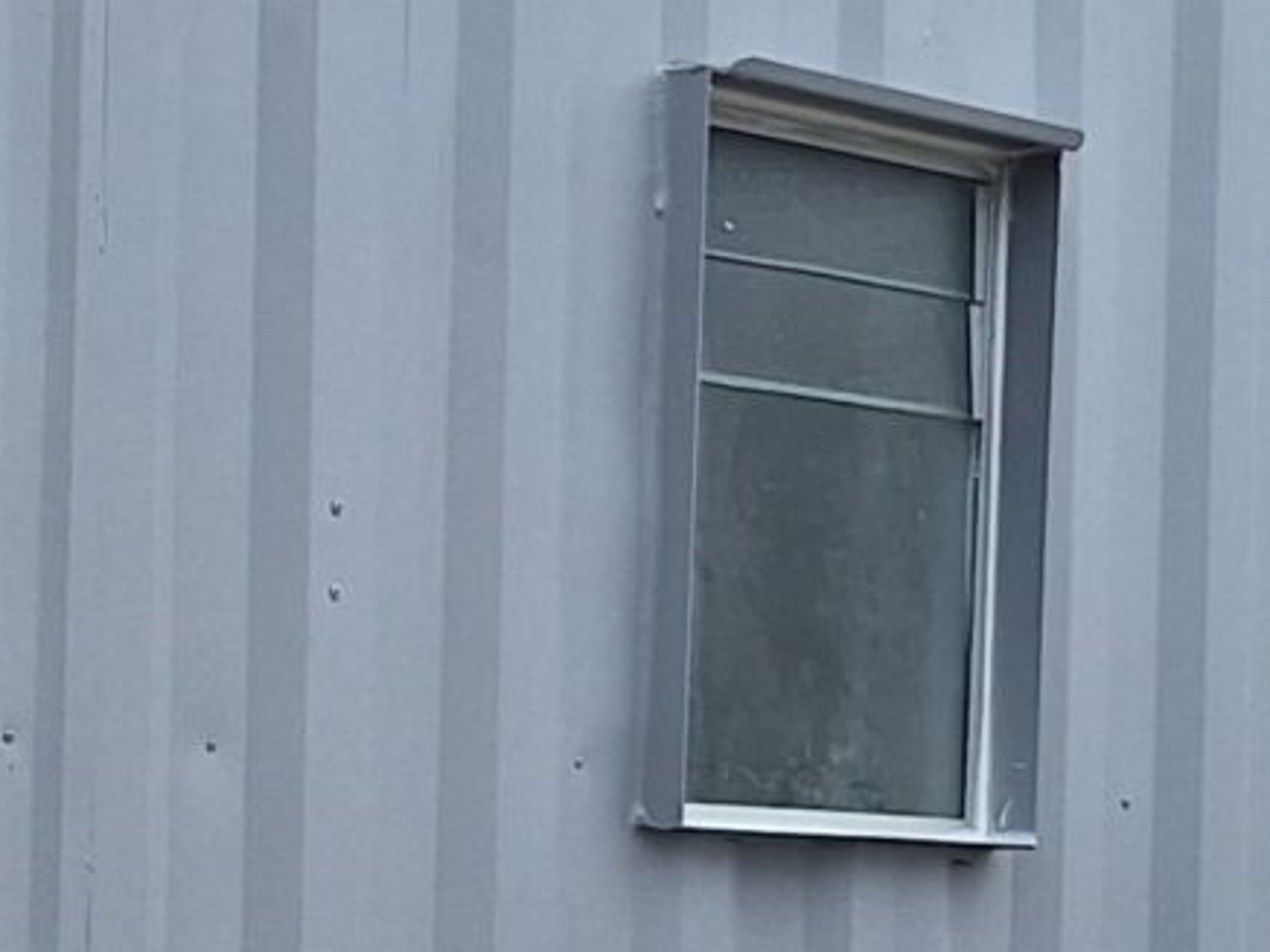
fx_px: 4953
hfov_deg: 13.9
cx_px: -460
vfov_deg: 10.9
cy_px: 920
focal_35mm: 135
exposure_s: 1/2933
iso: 40
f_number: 1.8
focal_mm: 5.54
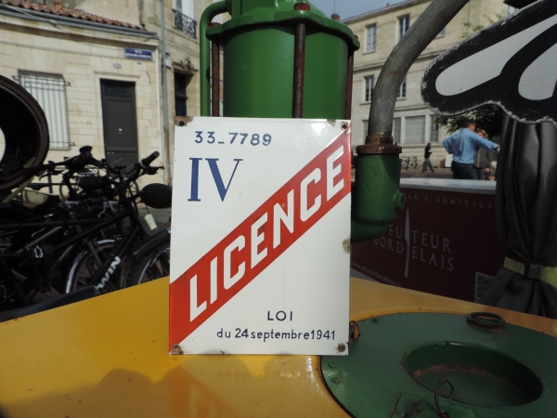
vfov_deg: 56.8
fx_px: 386
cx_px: 278
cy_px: 209
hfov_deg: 71.6
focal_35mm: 24
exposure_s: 1/1250
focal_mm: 4.3
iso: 80
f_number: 3.7
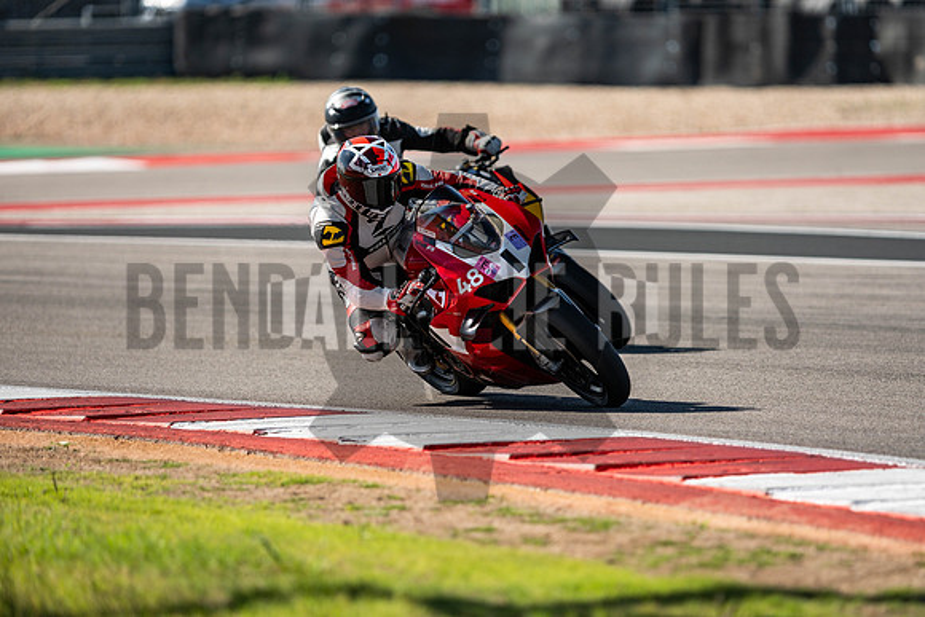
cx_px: 462
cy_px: 308
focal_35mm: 300
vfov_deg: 4.6
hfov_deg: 6.9
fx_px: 7710
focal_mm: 200
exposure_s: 1/2500
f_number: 2
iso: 250
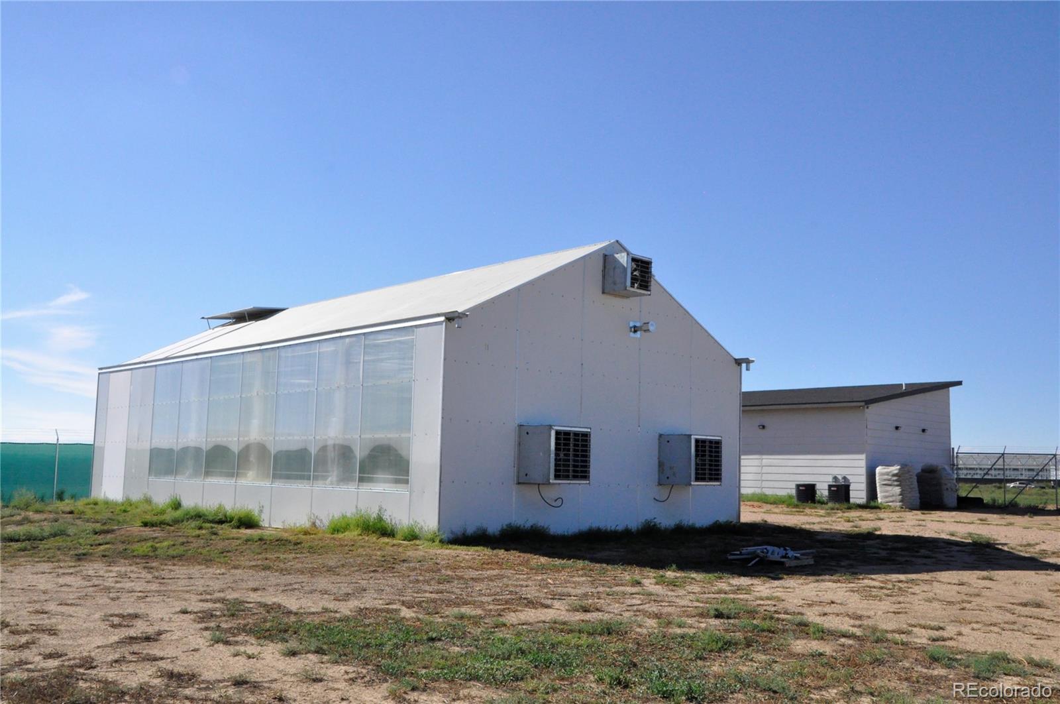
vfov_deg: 39.9
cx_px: 530
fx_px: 970
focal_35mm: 33
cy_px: 352
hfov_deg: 57.3
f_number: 16
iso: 2000
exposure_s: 1/1000
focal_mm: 22
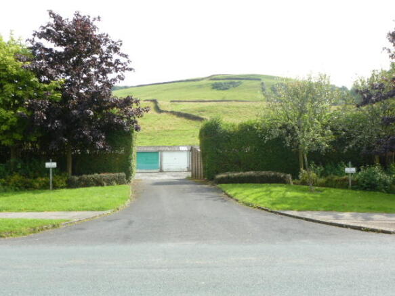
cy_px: 148
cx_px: 198
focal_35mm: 36
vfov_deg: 39.6
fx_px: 411
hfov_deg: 51.4
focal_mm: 6.4
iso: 100
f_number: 4
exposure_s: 1/250
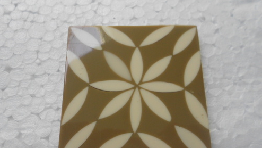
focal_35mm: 32
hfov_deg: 61.0
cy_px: 88
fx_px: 222
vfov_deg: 36.6
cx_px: 130
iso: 125
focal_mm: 5.1
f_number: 3.4
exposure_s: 1/30
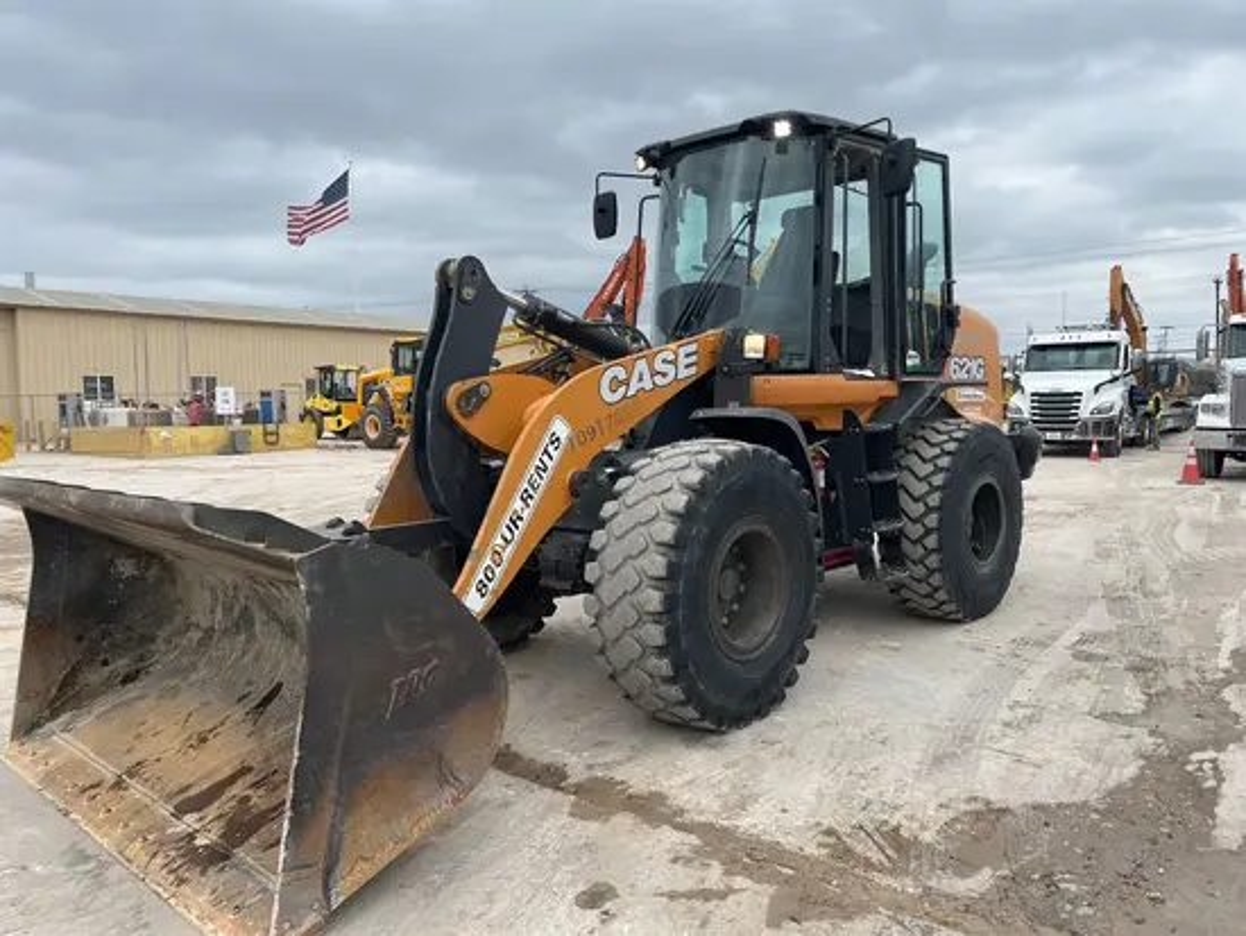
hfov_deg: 67.3
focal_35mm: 26
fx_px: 936
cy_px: 468
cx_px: 623
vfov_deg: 53.1
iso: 50
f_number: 1.6
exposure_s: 1/1266
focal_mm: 5.1
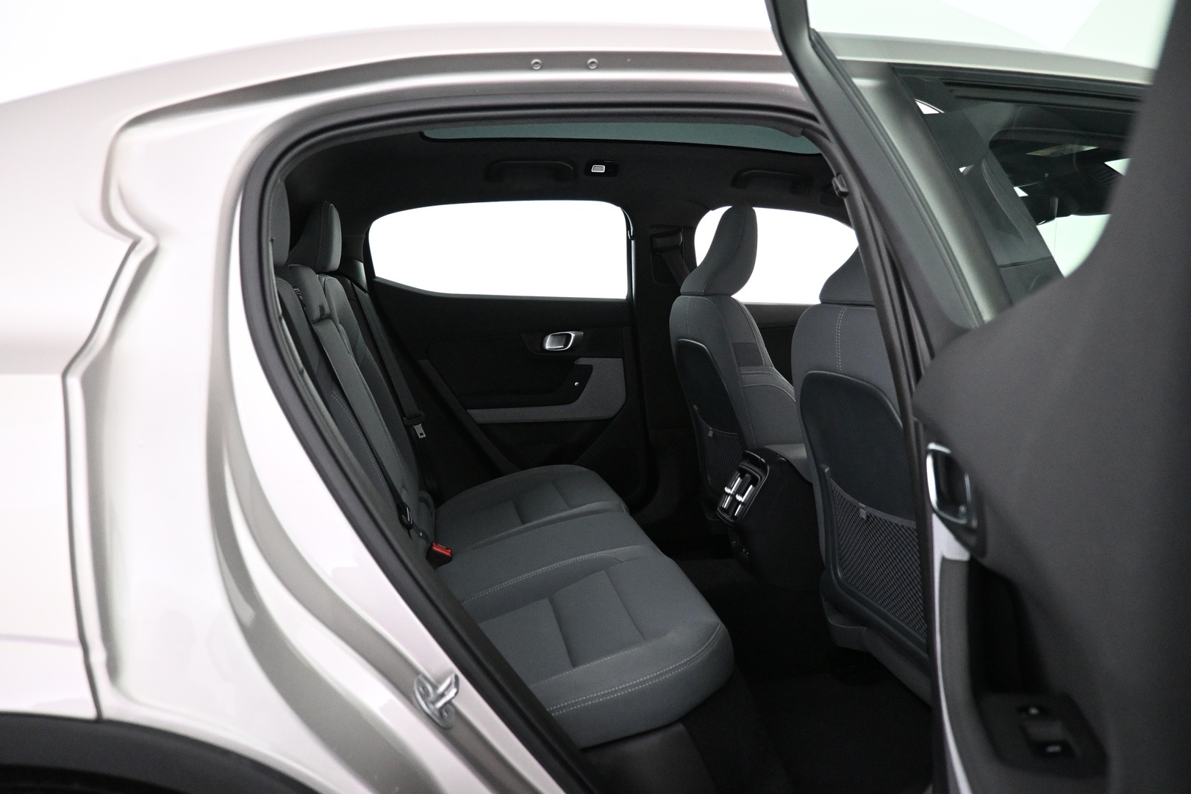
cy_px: 397
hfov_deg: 73.7
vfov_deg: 53.1
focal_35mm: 24
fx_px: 794
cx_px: 596
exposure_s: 1/60
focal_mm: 16
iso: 4000
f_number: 3.5
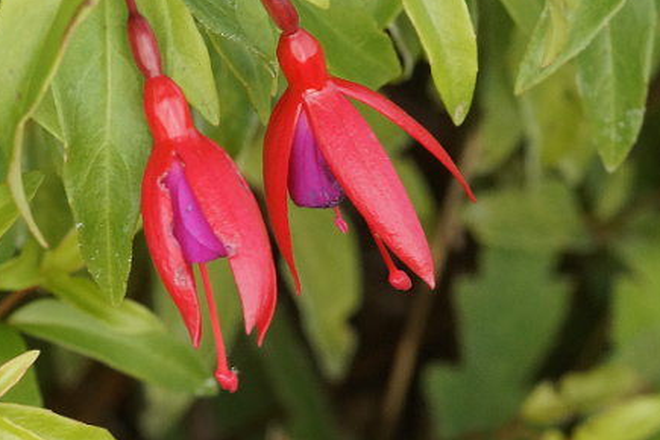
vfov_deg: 3.3
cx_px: 222
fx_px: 7589
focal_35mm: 414
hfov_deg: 5.0
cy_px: 102
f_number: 11
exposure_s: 1/160
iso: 800
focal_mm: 100
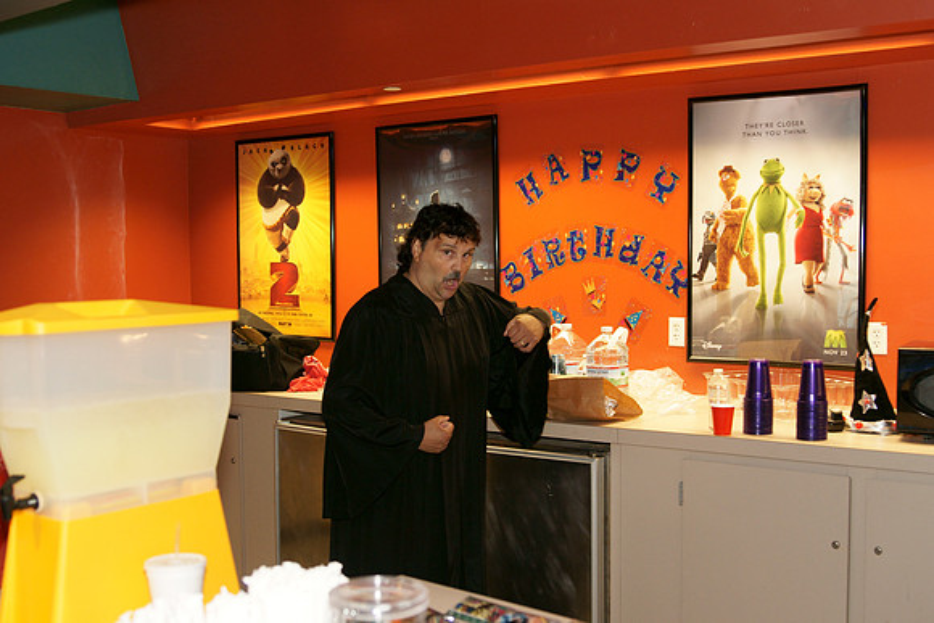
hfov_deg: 46.4
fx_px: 1090
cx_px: 467
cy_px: 312
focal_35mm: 42
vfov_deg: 31.9
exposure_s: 1/60
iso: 400
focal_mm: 28
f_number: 2.8
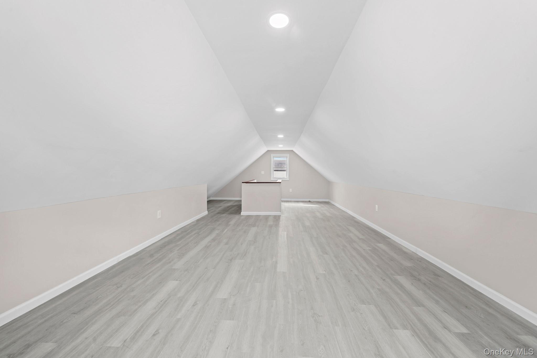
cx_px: 268
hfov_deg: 104.3
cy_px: 179
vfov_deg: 81.2
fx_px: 209
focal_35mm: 14
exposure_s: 1/1.25
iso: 200
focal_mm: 14
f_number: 10
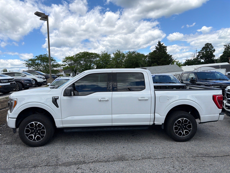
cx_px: 115
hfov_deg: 71.6
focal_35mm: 24
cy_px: 86
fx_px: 159
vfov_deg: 56.8
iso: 80
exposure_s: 1/3425
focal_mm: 6.76
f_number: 1.78
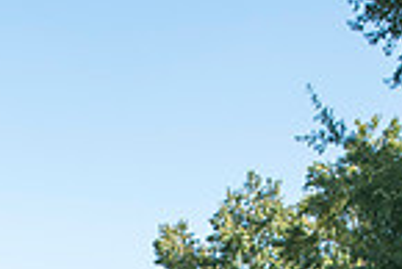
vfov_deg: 13.0
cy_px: 478
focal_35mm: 96
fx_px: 1073
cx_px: 94
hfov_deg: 21.0
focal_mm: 24
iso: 200
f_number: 5.6
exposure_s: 1/500
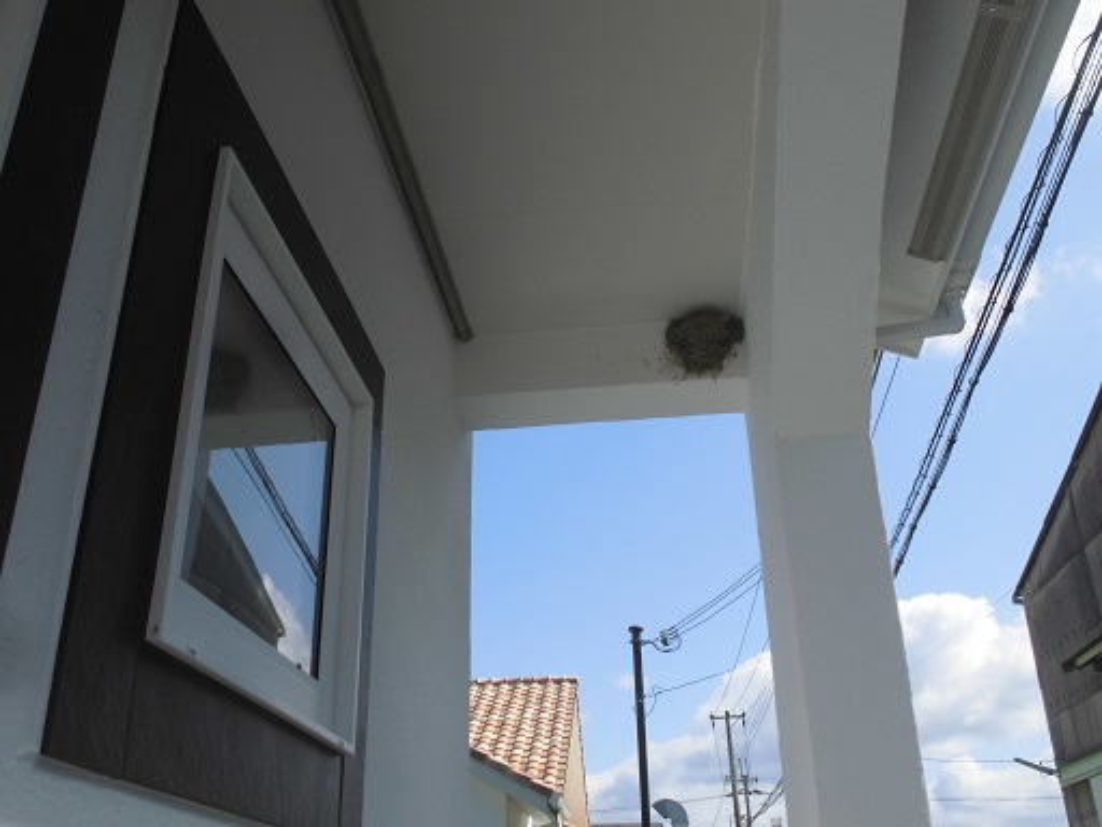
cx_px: 551
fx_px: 1082
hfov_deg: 54.0
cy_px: 414
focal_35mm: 34
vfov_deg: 41.8
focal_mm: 6.1
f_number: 4
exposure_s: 1/500
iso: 100
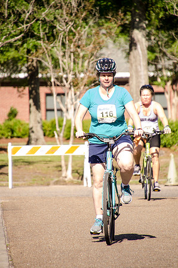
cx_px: 89
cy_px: 134
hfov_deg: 3.6
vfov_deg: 5.5
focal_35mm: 375
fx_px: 2794
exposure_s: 1/640
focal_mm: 250
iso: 640
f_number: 6.3
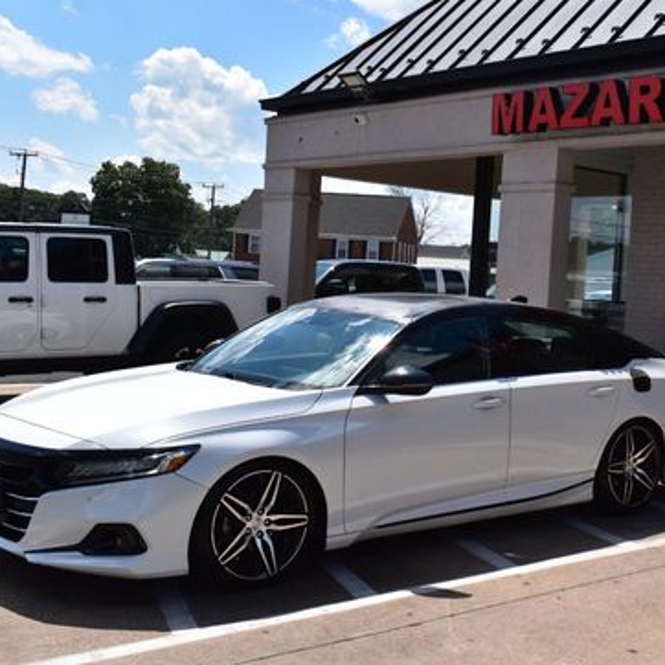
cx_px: 549
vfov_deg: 32.9
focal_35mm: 52
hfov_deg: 31.9
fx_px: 1125
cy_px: 310
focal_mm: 23
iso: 220
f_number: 11
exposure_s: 1/500
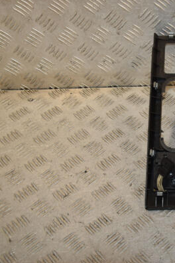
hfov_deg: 23.0
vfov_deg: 35.2
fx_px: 414
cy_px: 132
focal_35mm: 57
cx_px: 172
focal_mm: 25
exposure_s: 1/200
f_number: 9
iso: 800
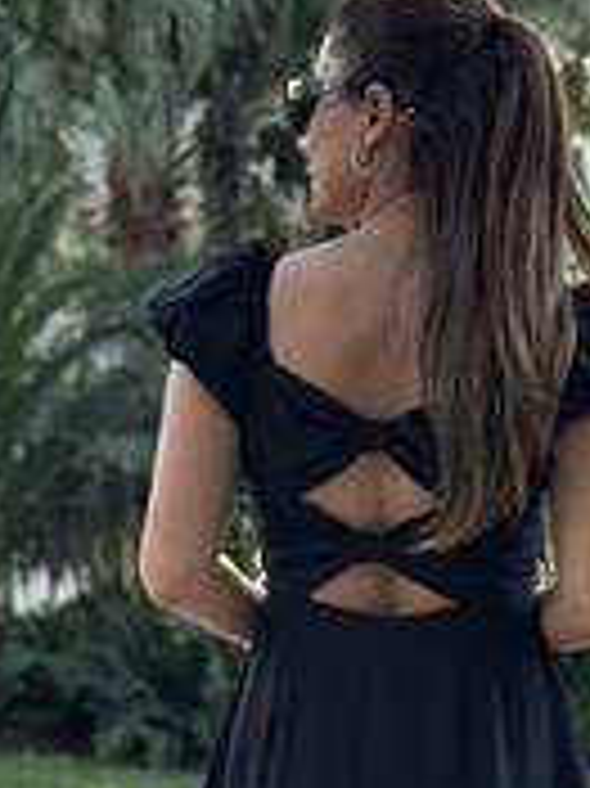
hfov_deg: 10.6
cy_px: 761
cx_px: 405
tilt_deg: -1.3
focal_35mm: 139
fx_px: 3163
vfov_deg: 14.0
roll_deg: -0.2
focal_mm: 6.86
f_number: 1.78
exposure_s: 1/340
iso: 80
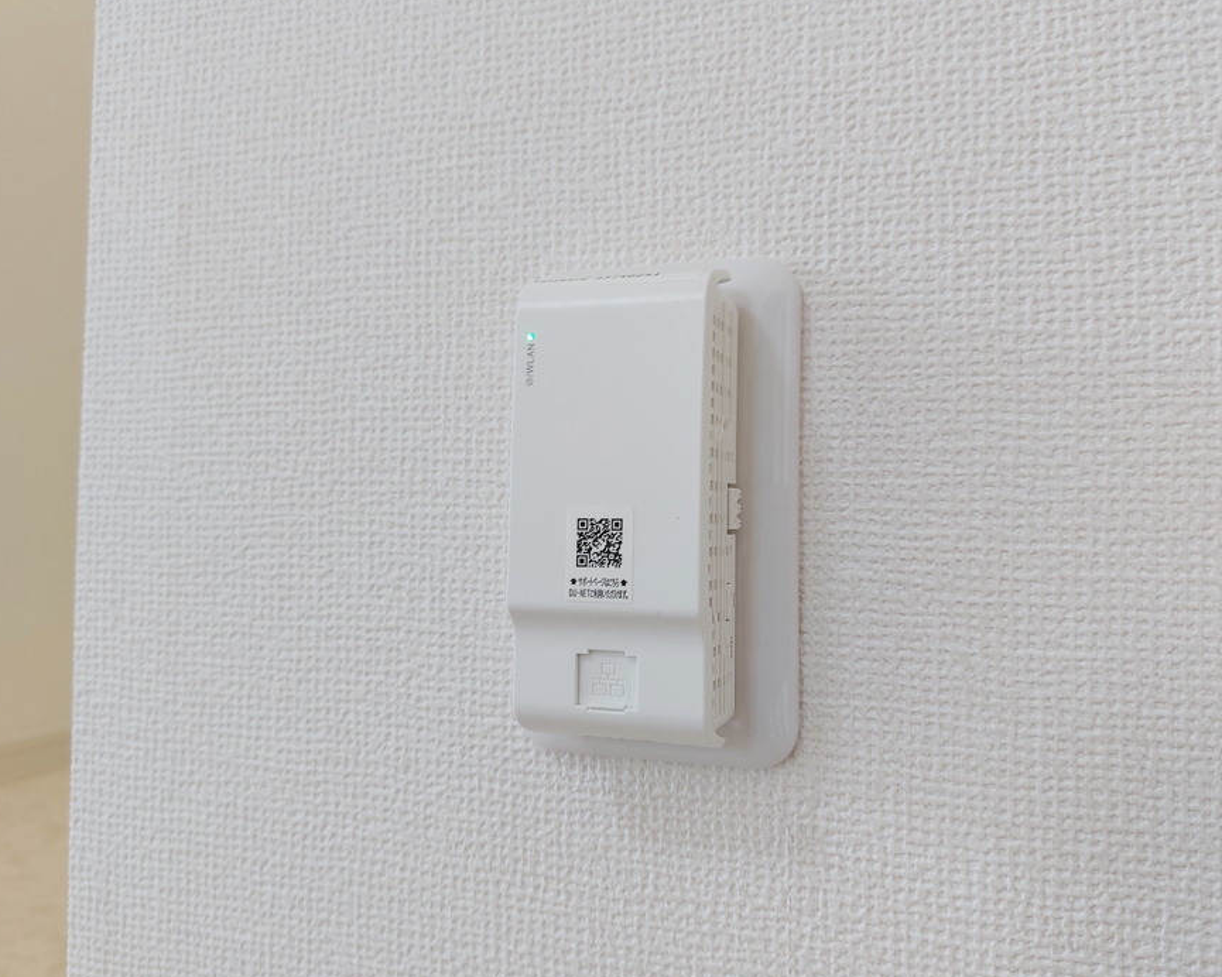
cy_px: 477
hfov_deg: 66.0
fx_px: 940
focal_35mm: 26
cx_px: 634
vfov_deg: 54.9
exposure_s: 1/24
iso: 25
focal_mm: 5.23
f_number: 1.8
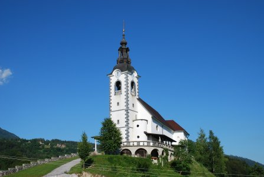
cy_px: 88
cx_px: 132
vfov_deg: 29.0
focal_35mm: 46
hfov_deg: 42.3
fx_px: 341
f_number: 10
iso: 125
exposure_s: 1/250
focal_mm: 31
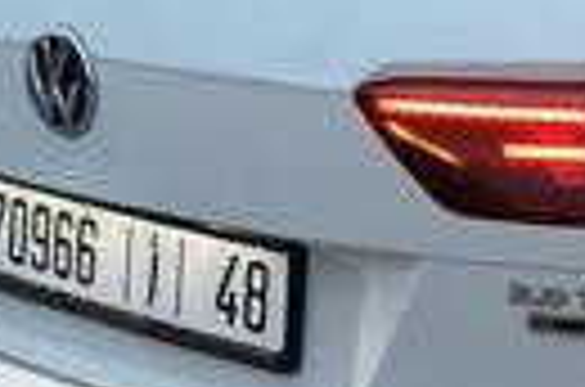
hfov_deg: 13.5
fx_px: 2205
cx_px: 1071
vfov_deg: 10.0
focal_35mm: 136
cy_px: 151
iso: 400
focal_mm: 4.84
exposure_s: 1/50
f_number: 1.8
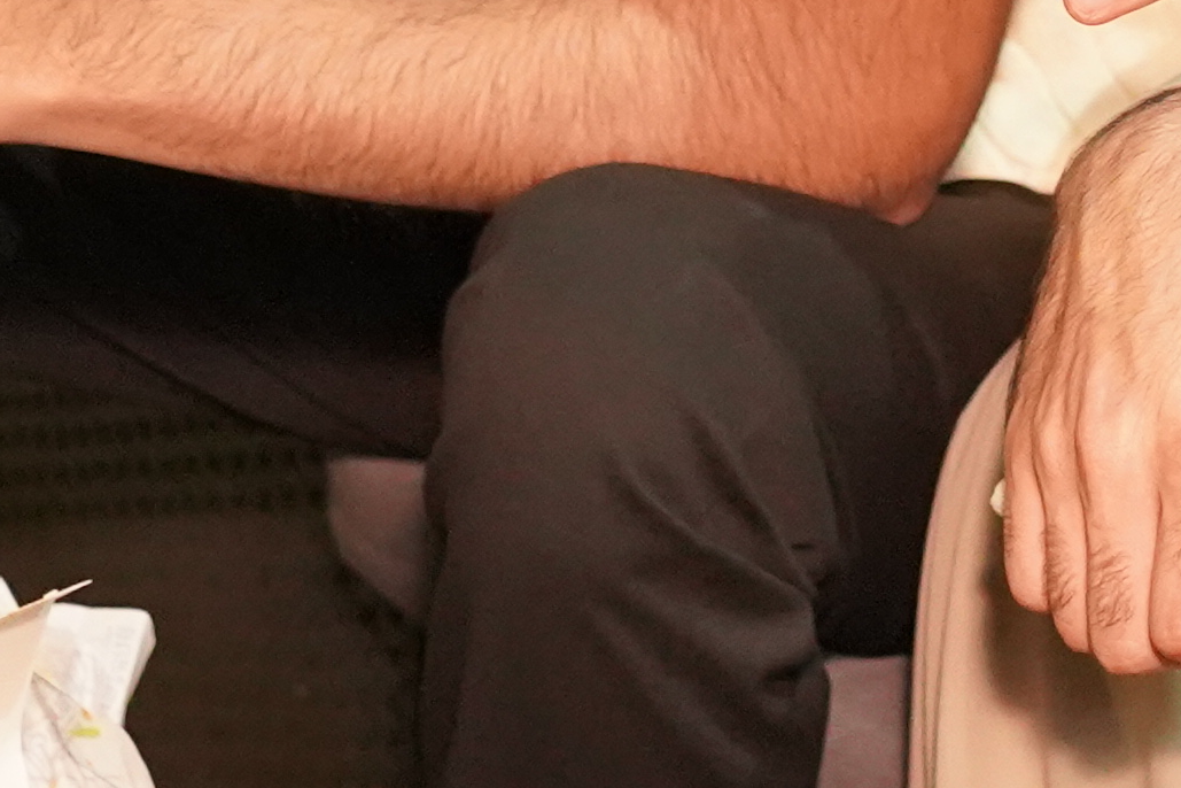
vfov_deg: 6.5
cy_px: -940
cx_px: 889
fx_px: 6692
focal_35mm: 204
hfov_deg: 10.1
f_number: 4
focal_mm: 35
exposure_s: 1/160
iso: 6400
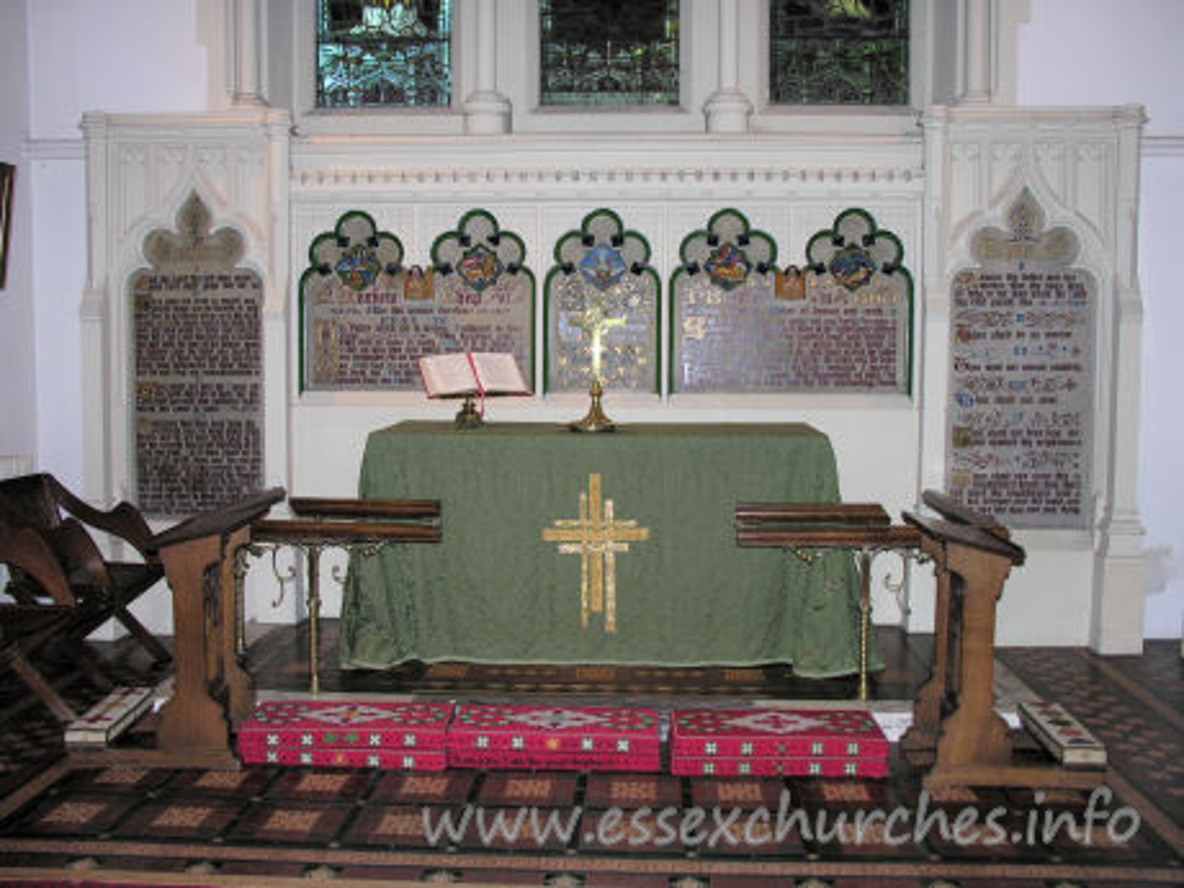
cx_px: 592
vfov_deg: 40.7
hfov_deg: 52.6
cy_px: 444
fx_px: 1197
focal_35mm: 35
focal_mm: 8.9
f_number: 2.8
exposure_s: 1/60.1
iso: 103
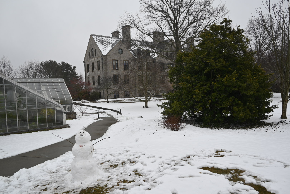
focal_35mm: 24
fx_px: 193
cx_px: 145
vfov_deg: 53.1
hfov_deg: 73.7
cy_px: 97
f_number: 5.6
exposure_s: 1/250
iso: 160
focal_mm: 24
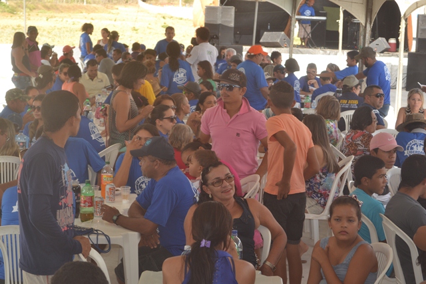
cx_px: 213
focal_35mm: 82
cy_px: 142
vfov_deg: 16.6
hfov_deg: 24.6
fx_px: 976
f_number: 5.6
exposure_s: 1/125
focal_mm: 55
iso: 140
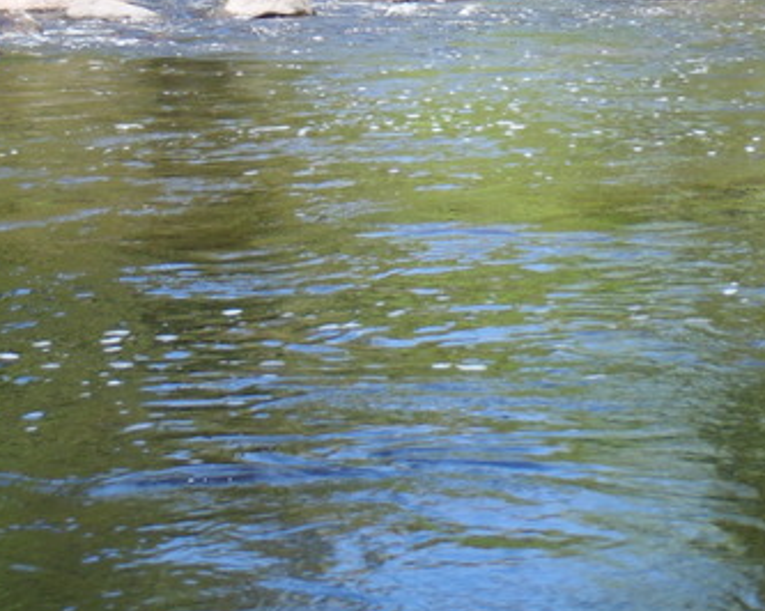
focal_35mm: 108
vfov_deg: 14.1
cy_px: 28
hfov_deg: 17.7
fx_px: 2444
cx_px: 597
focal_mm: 8.25
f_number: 4.9
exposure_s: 1/100
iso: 80
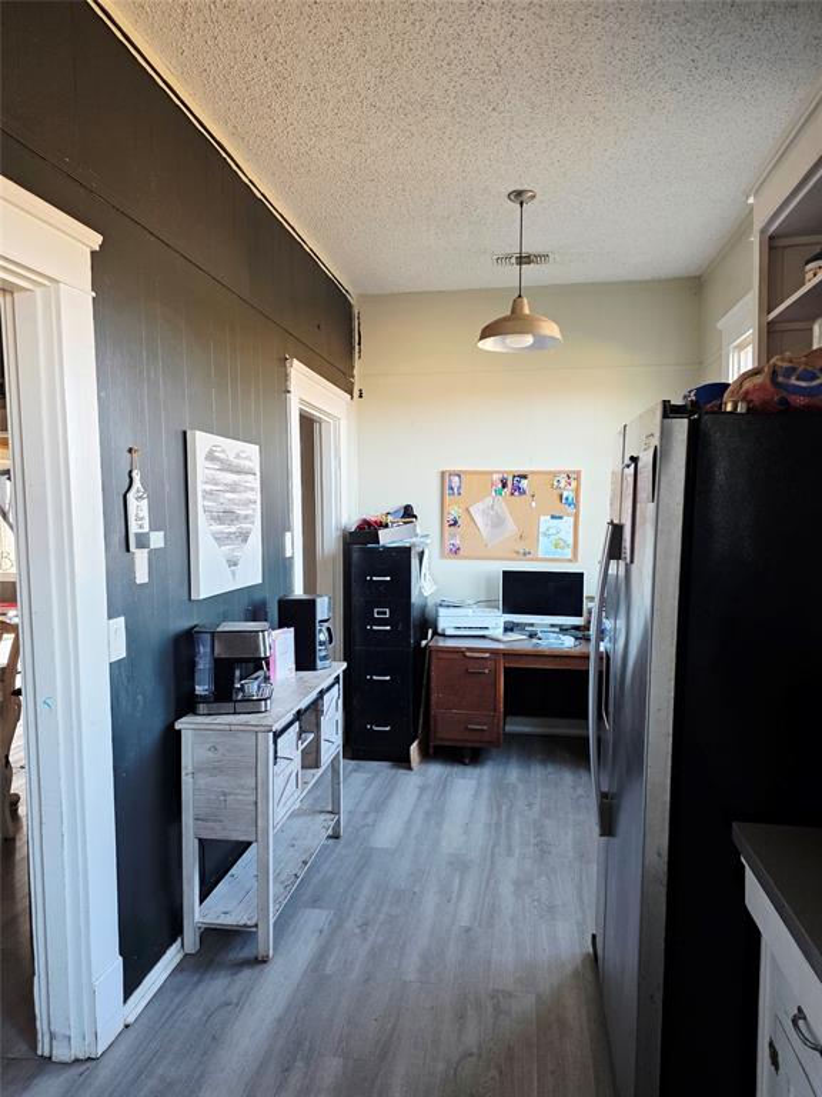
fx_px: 728
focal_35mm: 23
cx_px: 411
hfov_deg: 58.9
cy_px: 548
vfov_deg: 73.9
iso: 320
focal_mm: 6.25
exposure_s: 1/120
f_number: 1.7
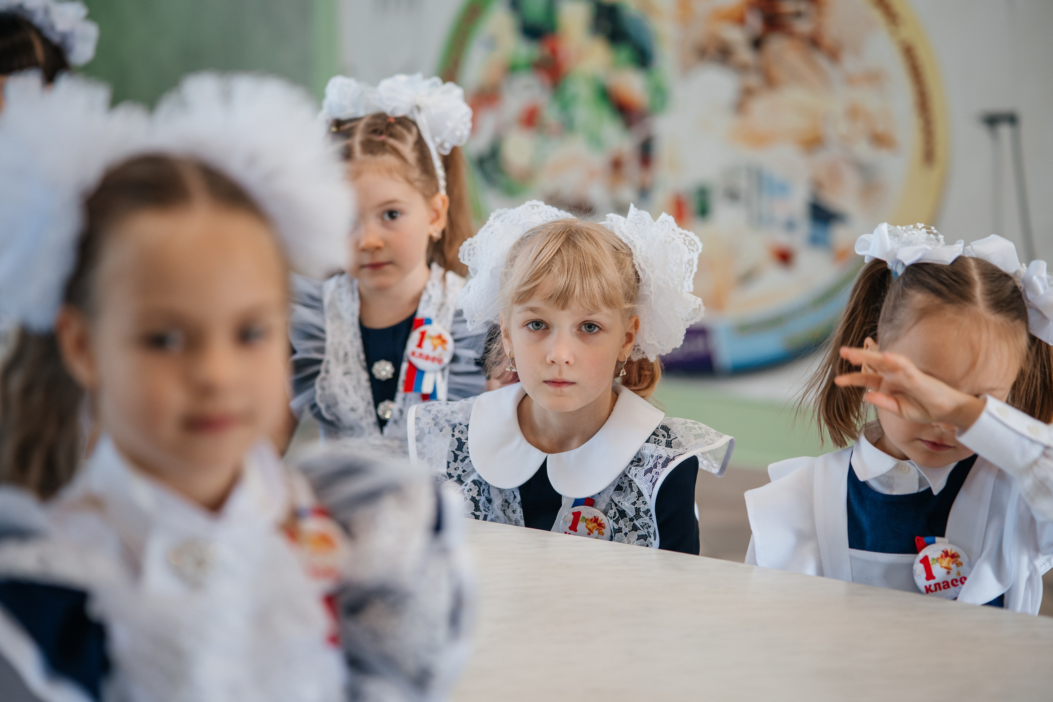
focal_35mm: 85
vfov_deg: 16.1
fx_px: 2486
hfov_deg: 23.9
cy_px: 351
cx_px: 526
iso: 640
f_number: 2.2
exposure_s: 1/250
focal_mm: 85
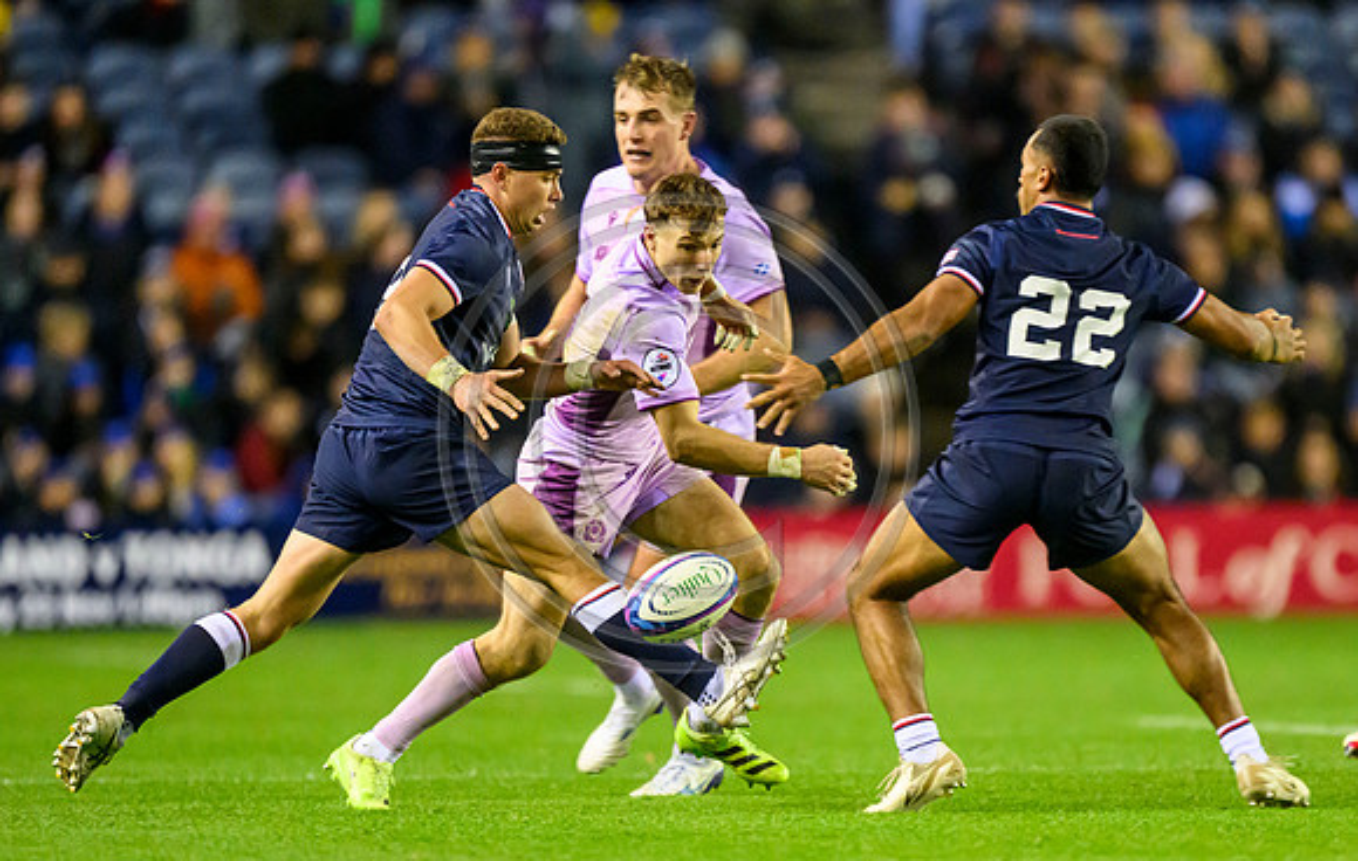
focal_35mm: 739
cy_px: 520
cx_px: 768
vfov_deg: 1.8
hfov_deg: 2.8
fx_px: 27474
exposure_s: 1/1000
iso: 10000
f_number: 4
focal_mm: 560
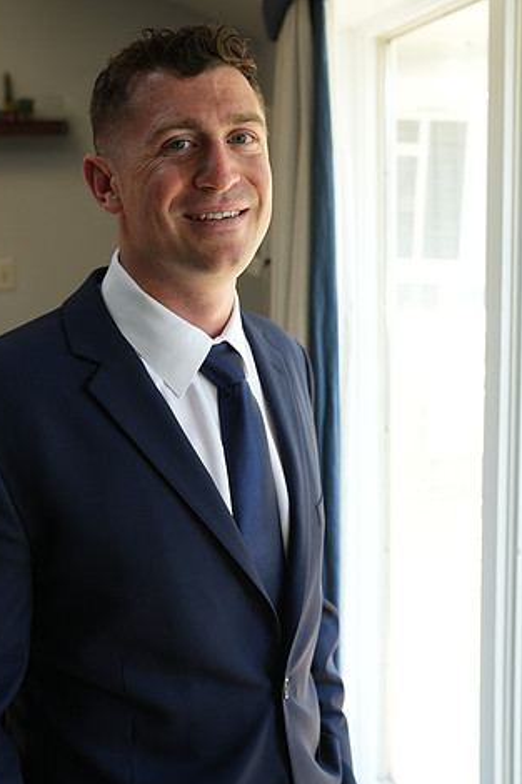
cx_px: 219
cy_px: 349
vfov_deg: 46.3
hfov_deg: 31.8
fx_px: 914
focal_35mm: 42
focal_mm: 34
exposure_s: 1/200
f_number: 4
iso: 640
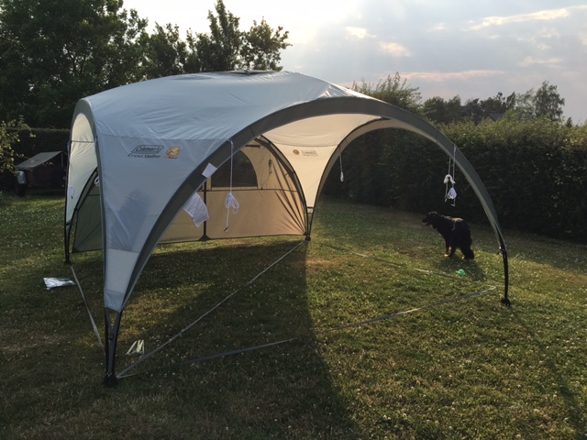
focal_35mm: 29
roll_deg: -0.6
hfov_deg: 61.7
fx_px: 492
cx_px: 294
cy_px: 220
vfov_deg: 48.2
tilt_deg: -10.0
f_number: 2.2
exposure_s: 1/827
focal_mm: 4.15
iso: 25
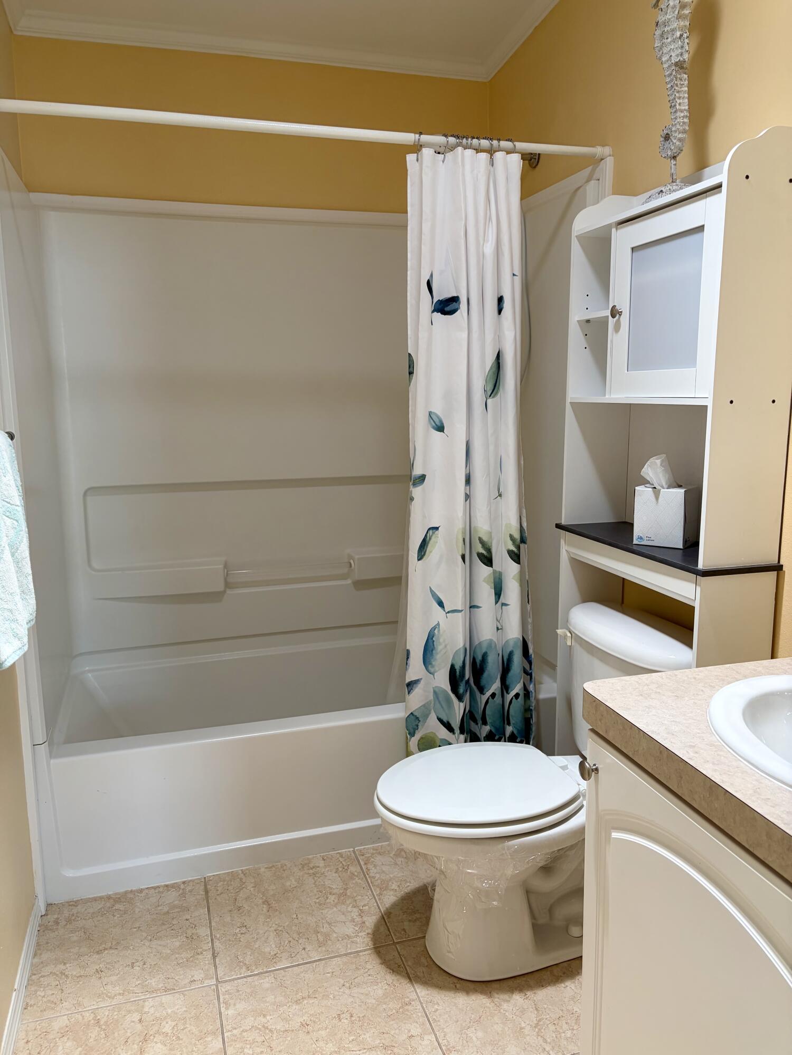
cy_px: 528
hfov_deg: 53.1
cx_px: 396
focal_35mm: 26
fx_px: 793
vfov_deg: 67.3
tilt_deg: -9.6
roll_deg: +0.3
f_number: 1.6
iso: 80
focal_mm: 5.96
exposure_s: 1/120
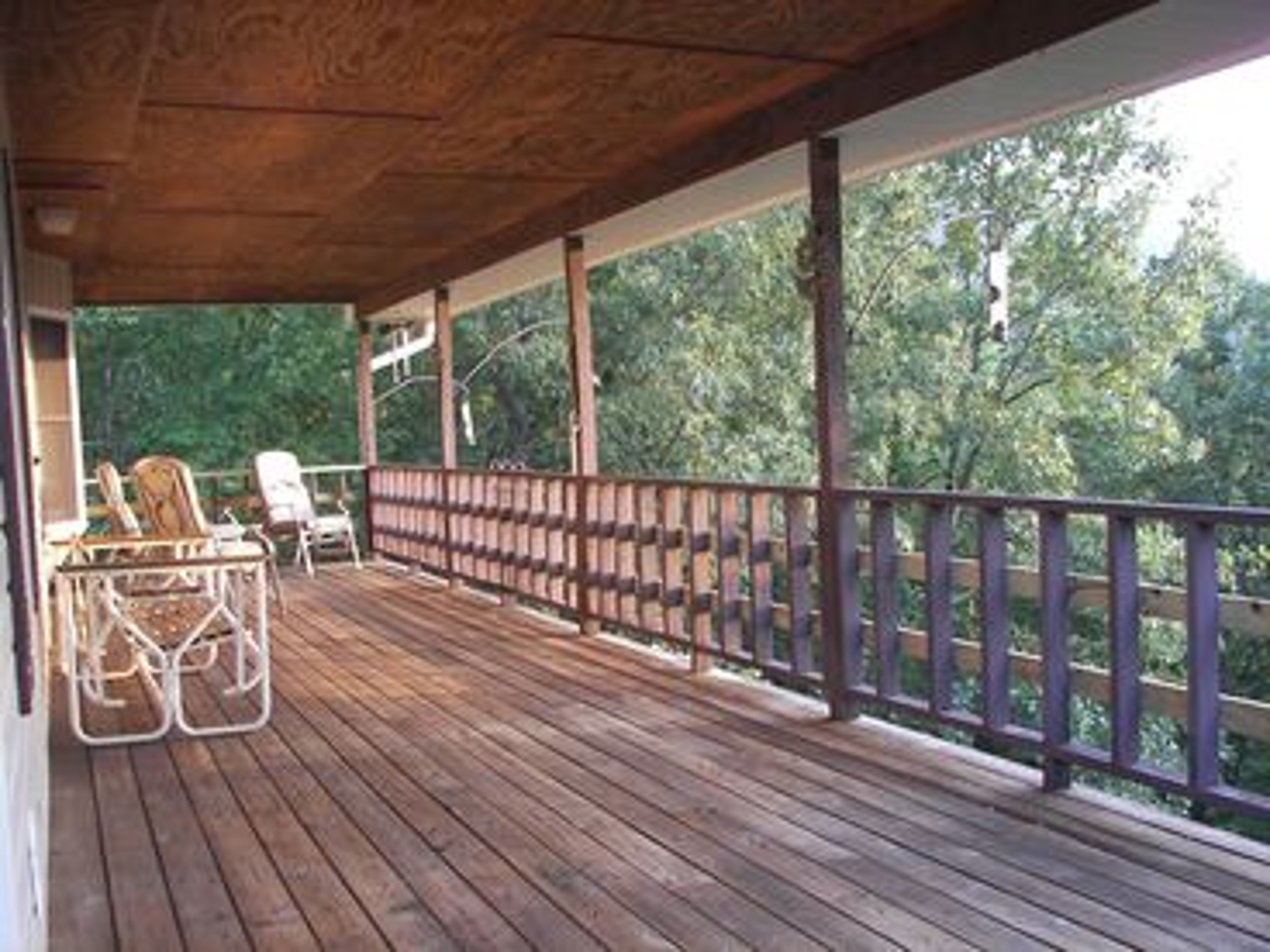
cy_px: 476
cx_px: 635
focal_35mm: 36
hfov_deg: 51.4
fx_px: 1321
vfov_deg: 39.7
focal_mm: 6
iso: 80
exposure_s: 1/30
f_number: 2.8
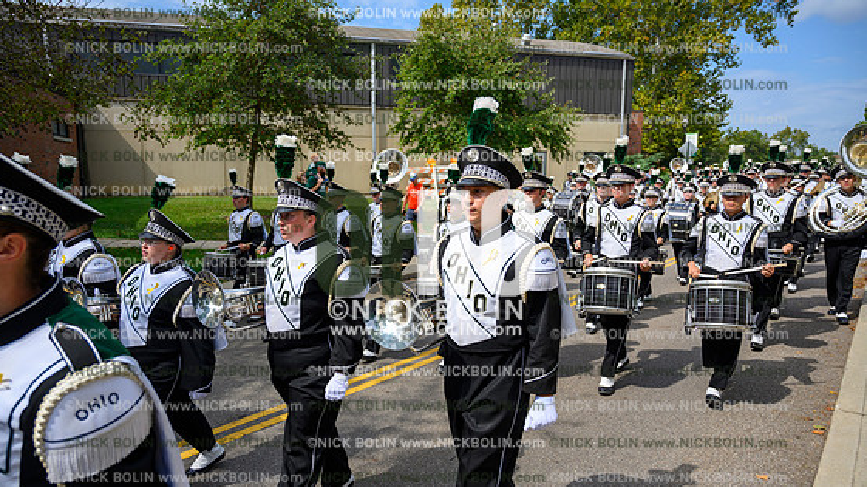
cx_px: 425
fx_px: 597
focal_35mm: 26
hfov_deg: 71.9
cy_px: 263
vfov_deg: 44.3
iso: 100
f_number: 4
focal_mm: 24
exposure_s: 1/1250
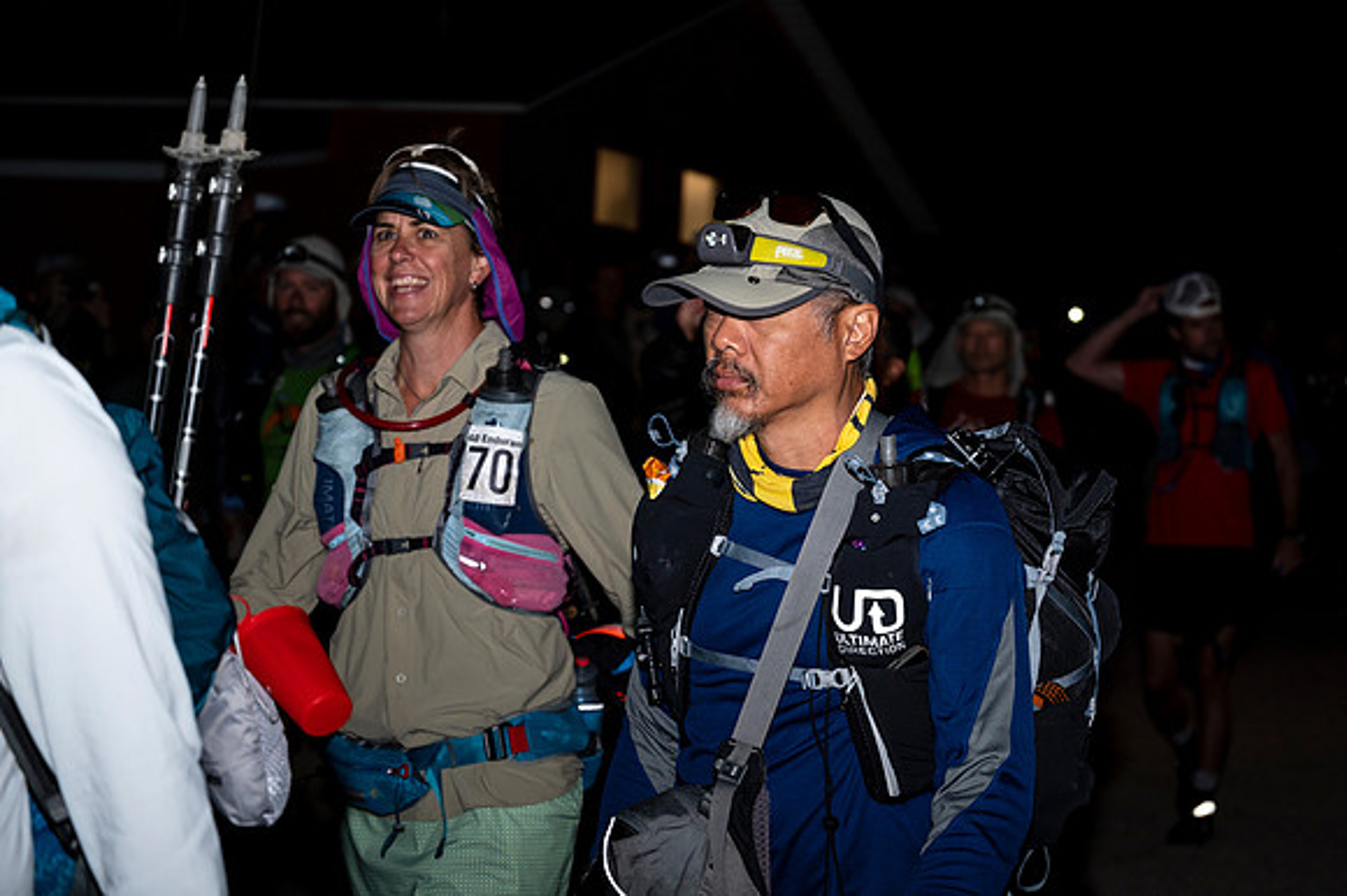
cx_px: 813
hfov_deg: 26.6
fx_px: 2843
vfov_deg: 17.9
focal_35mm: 76
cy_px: 398
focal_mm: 63
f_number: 4
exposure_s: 1/200
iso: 320
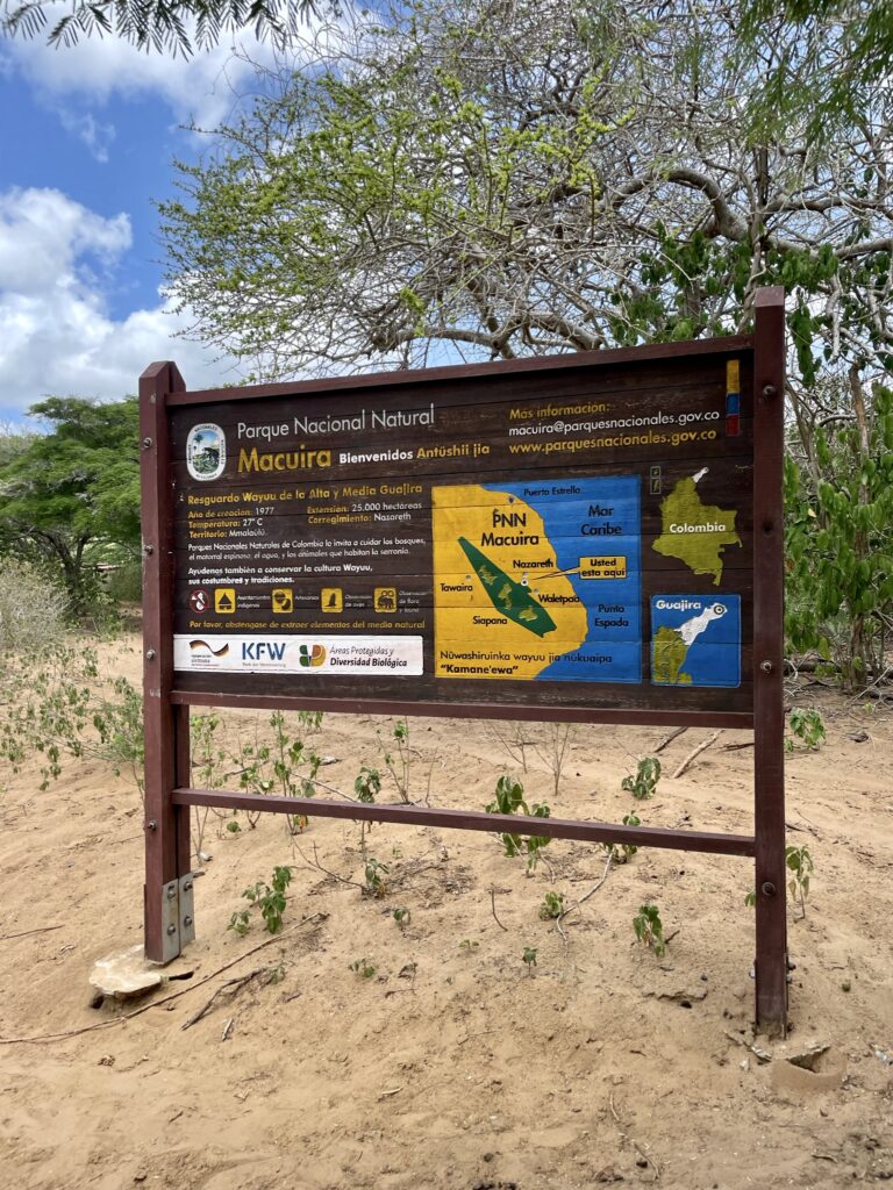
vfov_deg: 67.3
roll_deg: +1.0
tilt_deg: +0.7
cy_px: 595
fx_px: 894
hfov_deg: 53.1
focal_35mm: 26
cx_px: 446
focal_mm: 4.2
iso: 32
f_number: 1.6
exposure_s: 1/1062
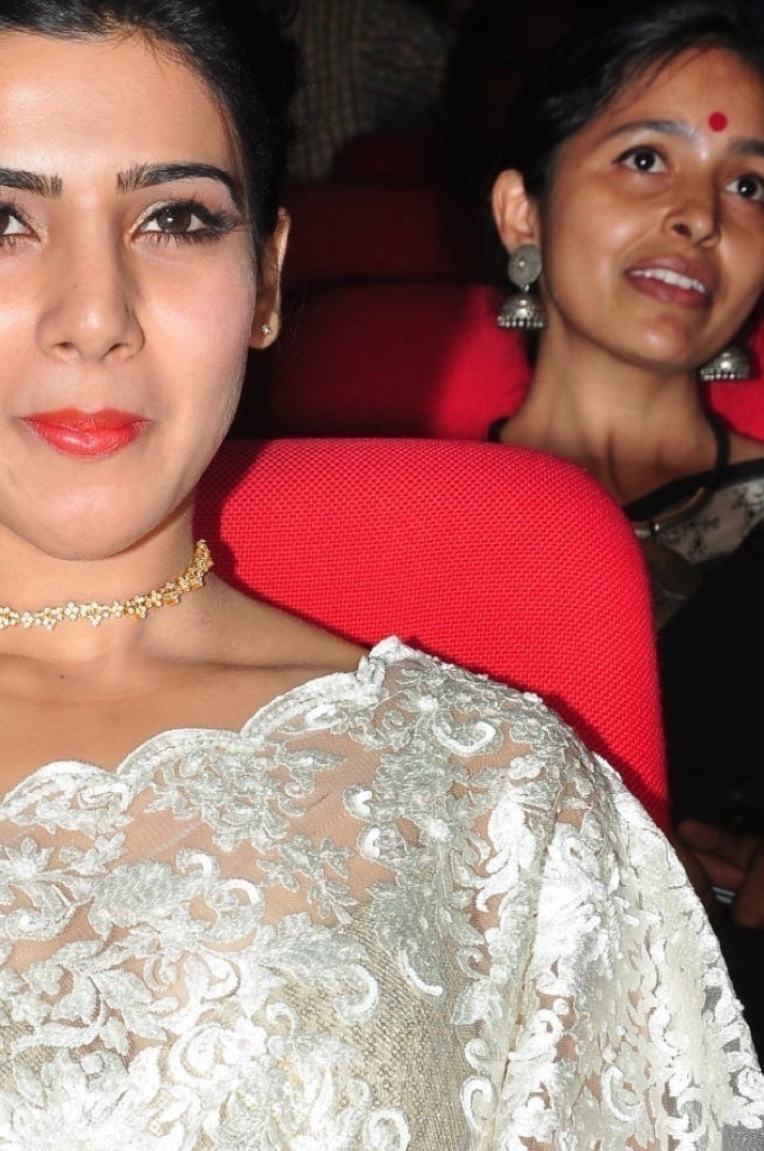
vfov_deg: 15.6
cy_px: 793
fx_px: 4182
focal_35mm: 131
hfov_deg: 10.4
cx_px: 127
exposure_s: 1/125
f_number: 11
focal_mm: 52
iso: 400
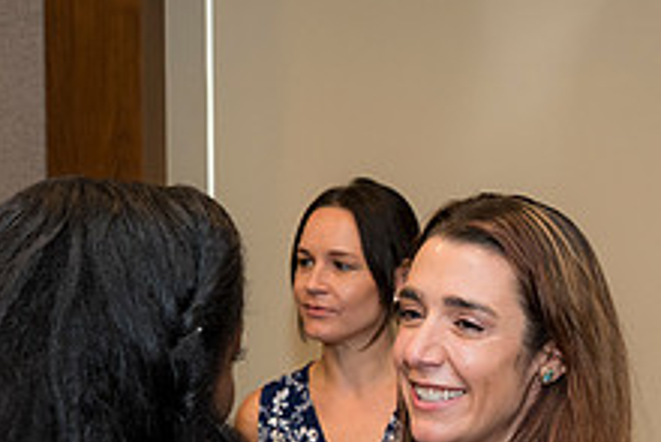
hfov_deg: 20.4
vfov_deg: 13.4
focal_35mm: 100
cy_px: 501
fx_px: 1837
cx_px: 355
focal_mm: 38
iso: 800
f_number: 5
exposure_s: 1/125
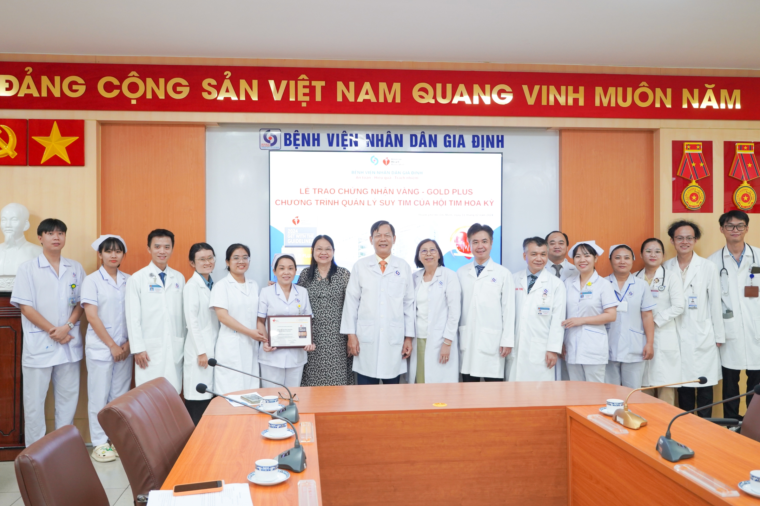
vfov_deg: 42.3
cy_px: 263
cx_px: 376
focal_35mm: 31
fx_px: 654
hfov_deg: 60.3
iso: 1000
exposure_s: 1/80
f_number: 4
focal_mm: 29
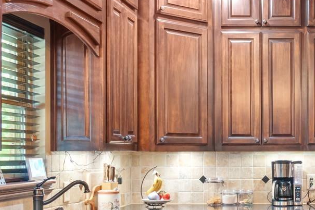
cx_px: 337
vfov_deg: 21.7
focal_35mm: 62
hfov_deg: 29.5
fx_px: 542
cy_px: 160
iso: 250
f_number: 9
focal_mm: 10
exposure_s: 4
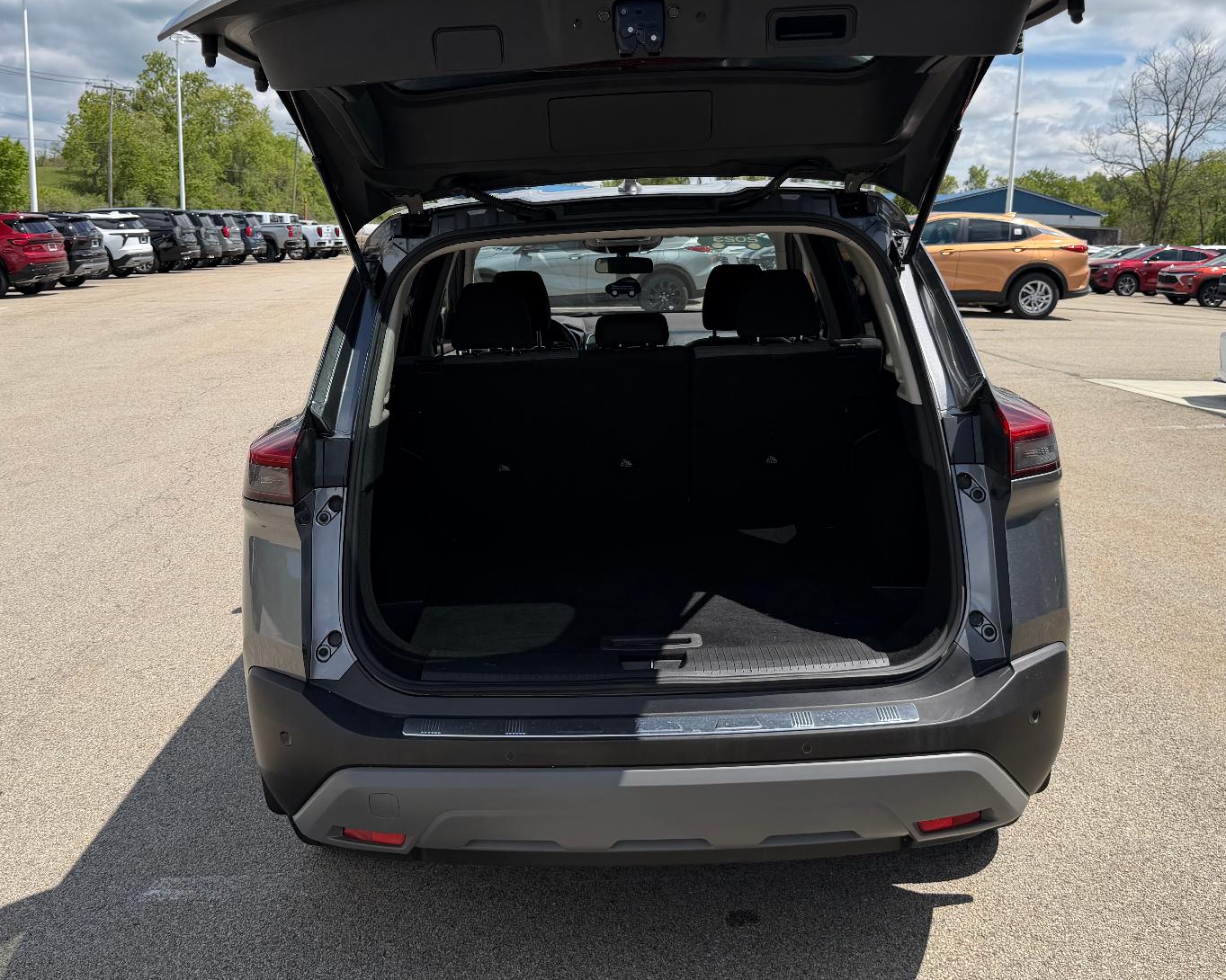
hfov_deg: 54.2
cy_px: 442
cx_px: 589
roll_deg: -0.5
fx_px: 1197
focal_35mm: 33
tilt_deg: -8.9
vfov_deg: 44.5
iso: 80
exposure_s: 1/4405
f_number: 1.78
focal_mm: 6.76
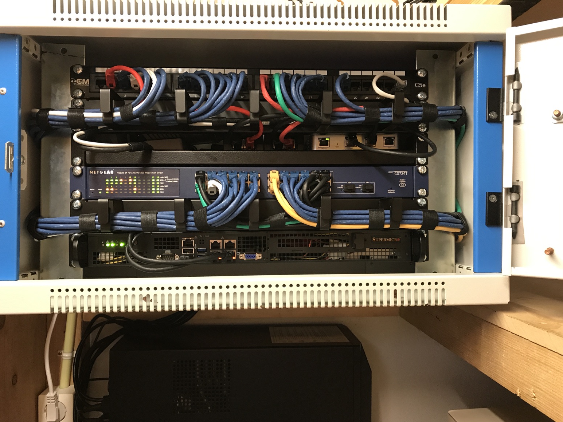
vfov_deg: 48.2
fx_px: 472
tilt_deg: +0.8
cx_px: 285
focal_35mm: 29
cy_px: 218
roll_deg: -0.5
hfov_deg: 61.7
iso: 64
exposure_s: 1/17
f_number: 1.8
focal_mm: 3.99
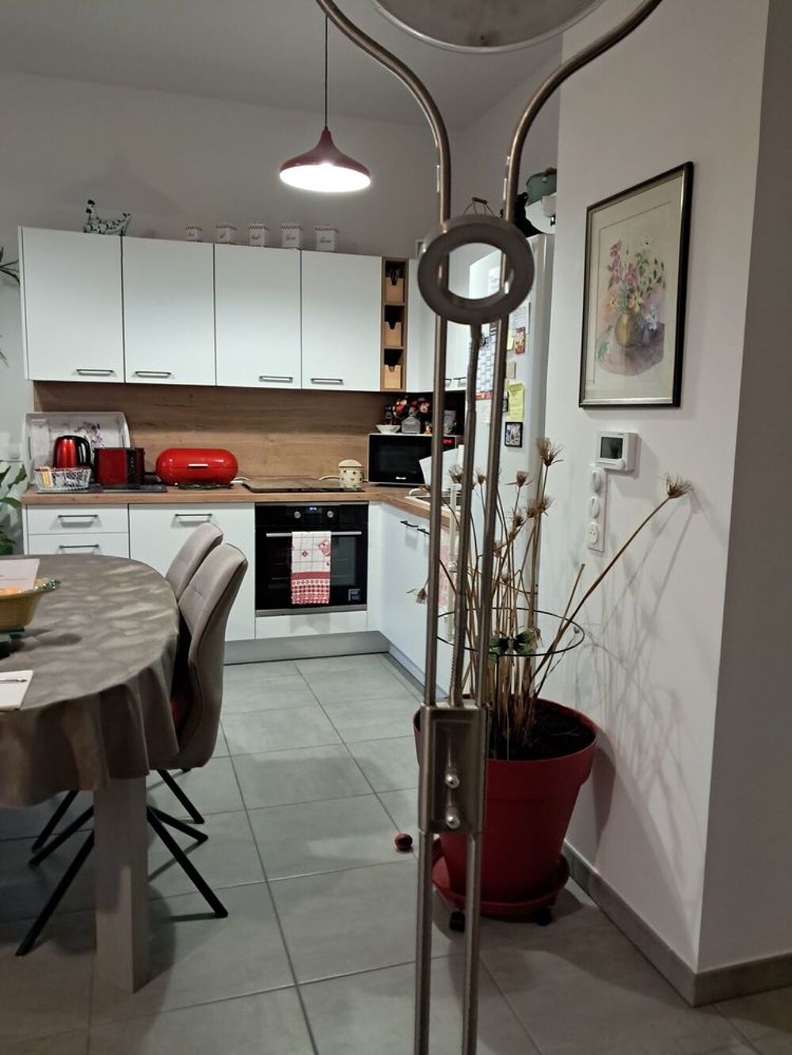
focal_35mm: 27
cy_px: 528
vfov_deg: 65.3
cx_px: 396
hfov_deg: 51.4
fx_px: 824
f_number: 1.8
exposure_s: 1/33
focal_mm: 4
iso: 500
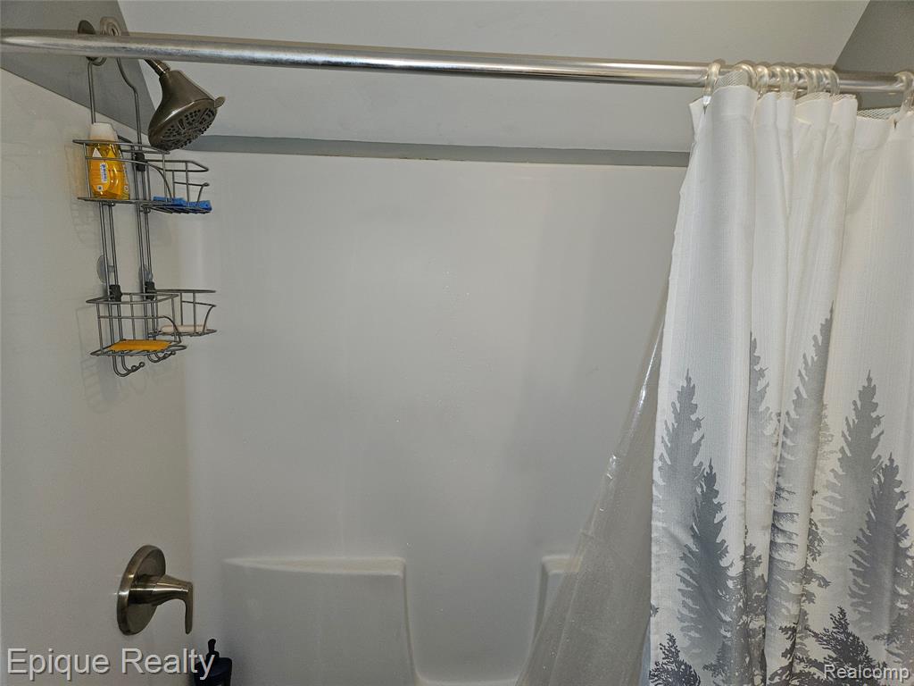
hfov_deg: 73.9
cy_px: 343
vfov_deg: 58.9
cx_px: 457
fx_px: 607
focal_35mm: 23
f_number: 1.8
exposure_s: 1/50
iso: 50
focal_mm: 5.4
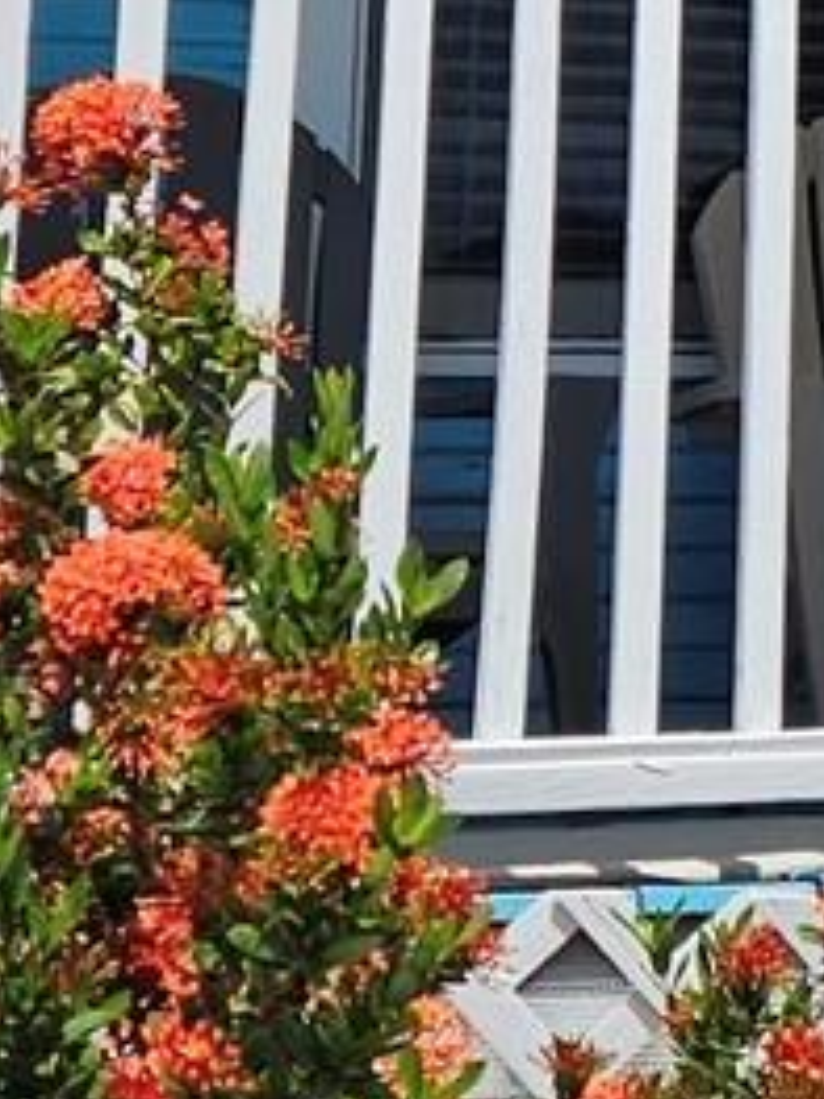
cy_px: -113
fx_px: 4447
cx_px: 1899
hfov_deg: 9.5
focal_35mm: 140
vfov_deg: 13.8
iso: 25
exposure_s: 1/2490
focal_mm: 5.4
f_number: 1.8
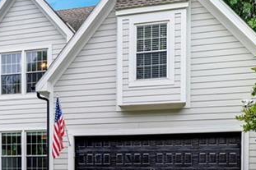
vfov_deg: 22.4
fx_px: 410
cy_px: 177
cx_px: 68
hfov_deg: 34.1
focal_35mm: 58
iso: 100
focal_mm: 17.5
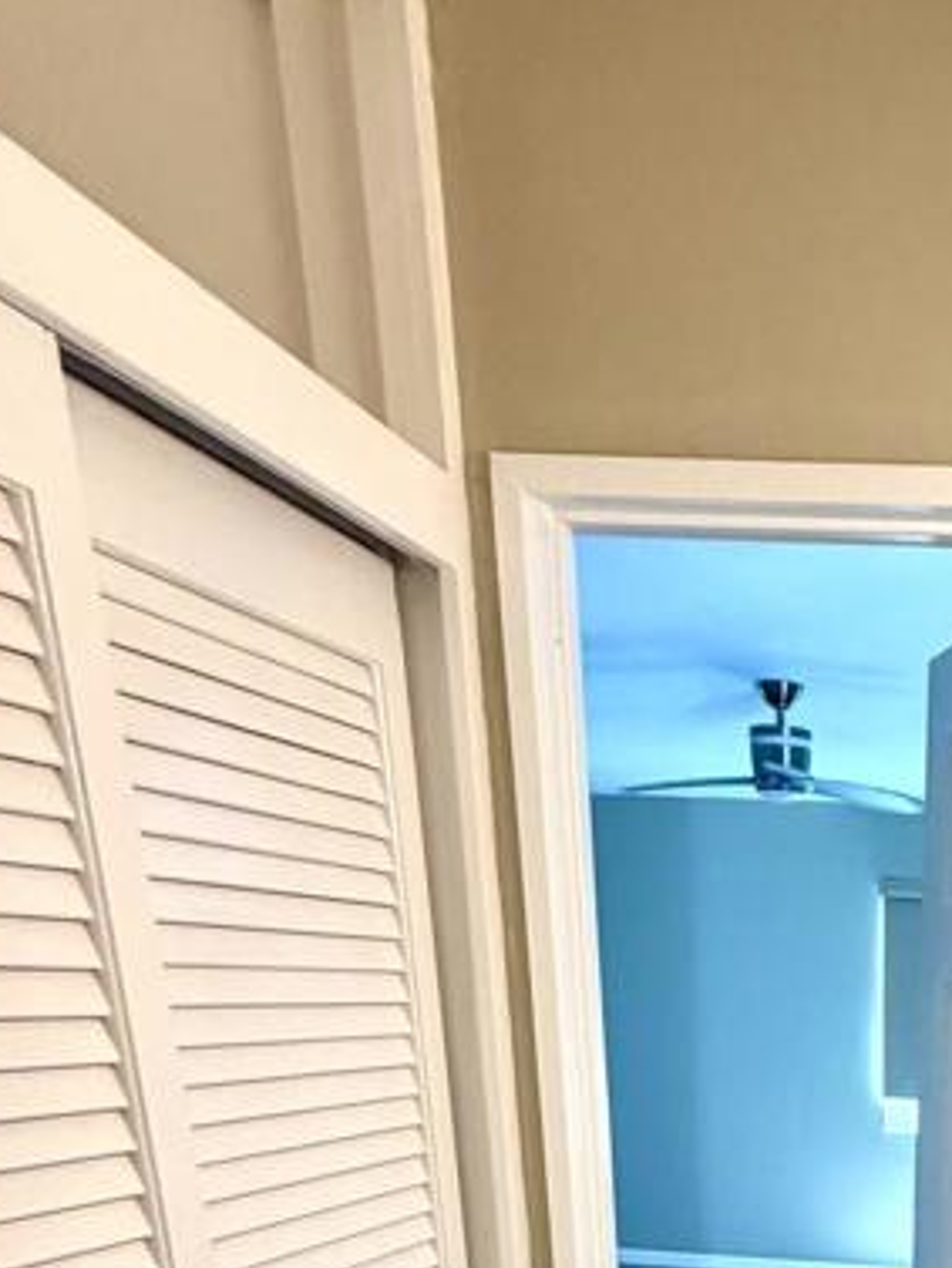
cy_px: 1581
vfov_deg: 36.0
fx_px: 1393
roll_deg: +0.5
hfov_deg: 34.0
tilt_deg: -21.0
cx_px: 976
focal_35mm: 38
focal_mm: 2.22
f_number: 2.2
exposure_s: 1/120
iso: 160
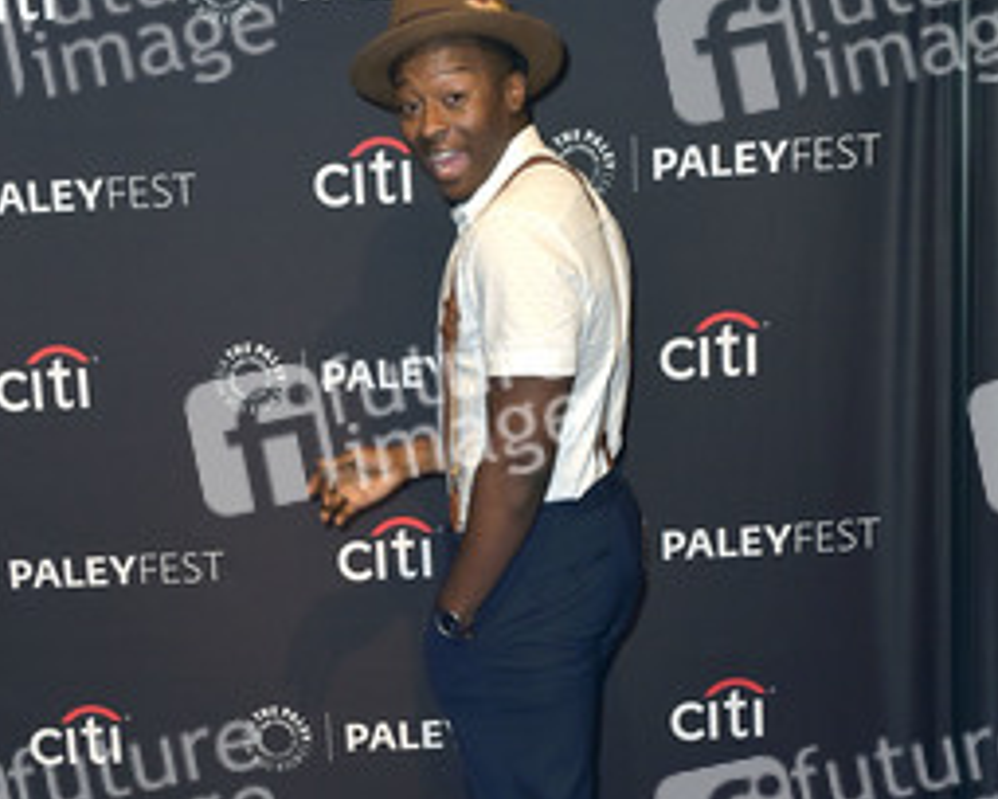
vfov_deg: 29.7
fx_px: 1477
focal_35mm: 50
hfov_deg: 37.3
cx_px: 503
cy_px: 619
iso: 500
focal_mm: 34
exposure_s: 1/320
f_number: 6.3
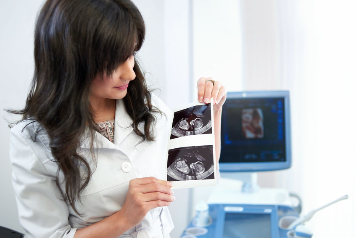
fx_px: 346
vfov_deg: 37.9
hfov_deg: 54.4
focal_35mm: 35
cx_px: 178
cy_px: 119
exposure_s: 1/160
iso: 160
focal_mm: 35
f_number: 2.8
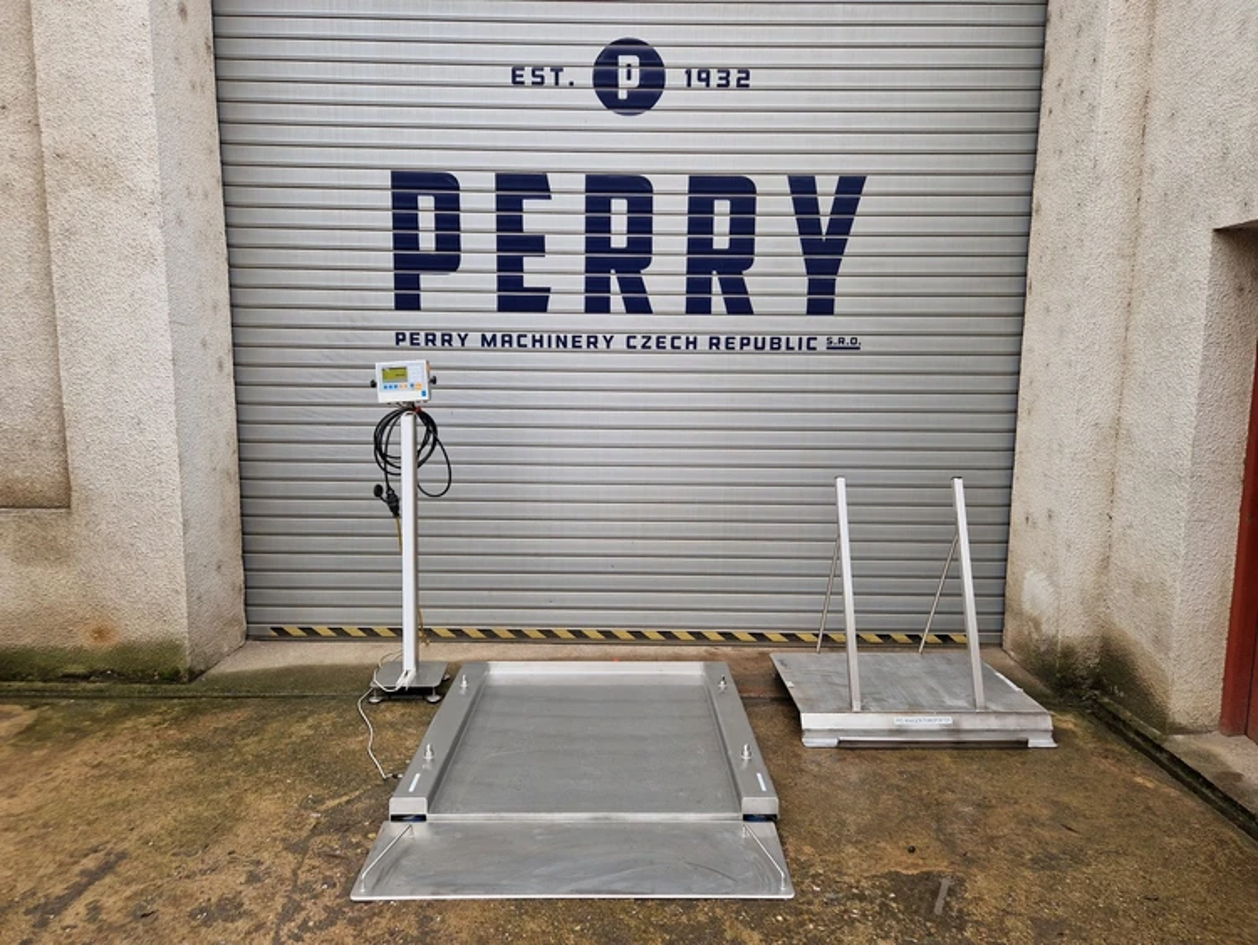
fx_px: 836
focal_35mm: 23
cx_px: 629
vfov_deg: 58.9
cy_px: 472
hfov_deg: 73.9
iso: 50
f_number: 1.8
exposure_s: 1/213
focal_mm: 5.4
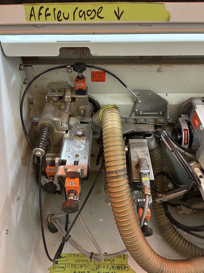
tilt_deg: -45.6
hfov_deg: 53.1
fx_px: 204
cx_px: 102
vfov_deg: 67.3
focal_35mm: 26
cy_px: 136
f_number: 1.5
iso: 400
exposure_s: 1/40
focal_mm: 5.7
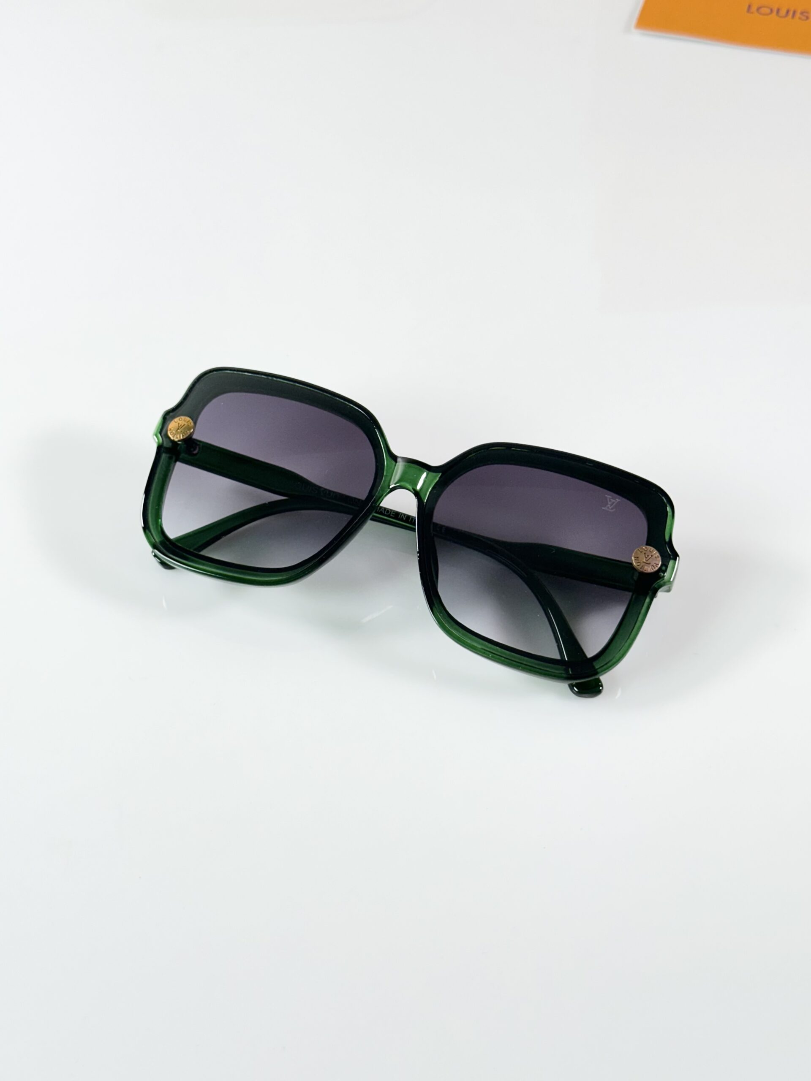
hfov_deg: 30.3
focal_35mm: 48
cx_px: 406
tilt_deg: -51.3
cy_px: 540
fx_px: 1499
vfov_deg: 39.7
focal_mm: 6.86
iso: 80
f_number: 1.78
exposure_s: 1/100
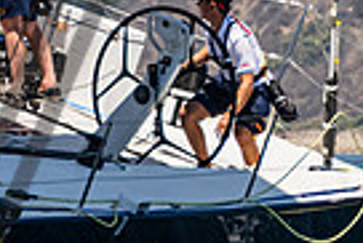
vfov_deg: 0.8
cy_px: -112
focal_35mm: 1643
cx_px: -213
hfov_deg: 1.3
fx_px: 16584
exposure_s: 1/1600
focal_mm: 280
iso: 400
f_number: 8
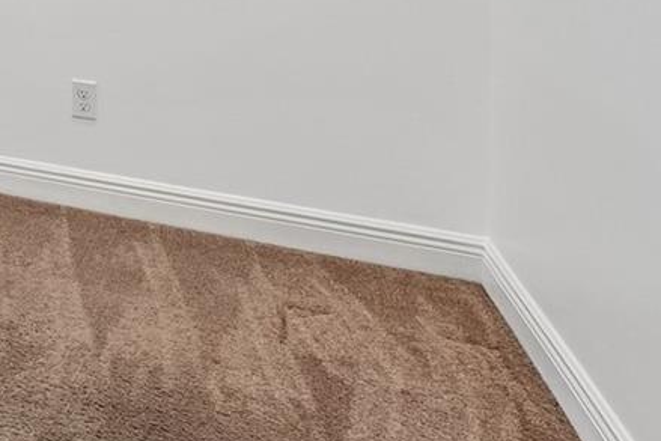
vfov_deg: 22.6
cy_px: -182
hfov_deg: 26.1
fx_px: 937
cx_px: -373
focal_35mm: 51
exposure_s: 1/13
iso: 250
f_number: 8
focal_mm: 14
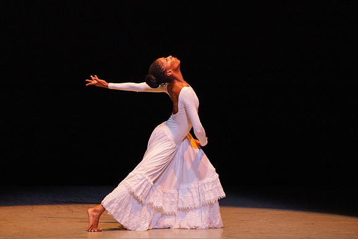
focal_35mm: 486
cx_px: 174
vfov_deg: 2.8
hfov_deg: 4.2
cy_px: 107
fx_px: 4832
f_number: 6.3
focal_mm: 400
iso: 5000
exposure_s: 1/400
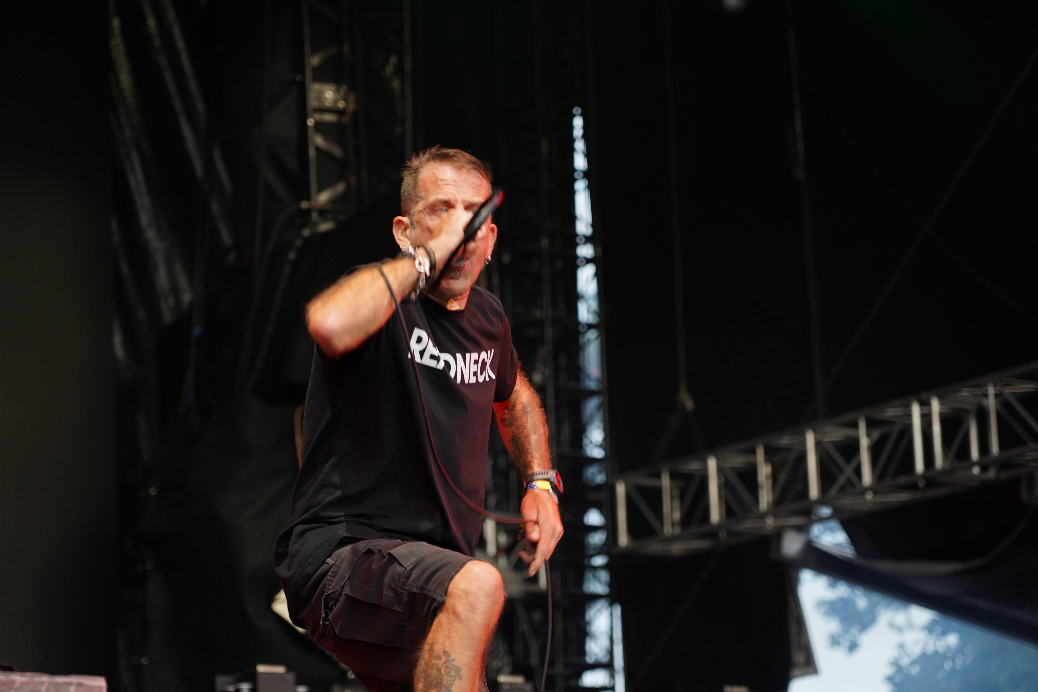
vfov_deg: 13.0
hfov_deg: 19.5
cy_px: 346
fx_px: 3027
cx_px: 519
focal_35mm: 105
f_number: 4
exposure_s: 1/125
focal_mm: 105
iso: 400
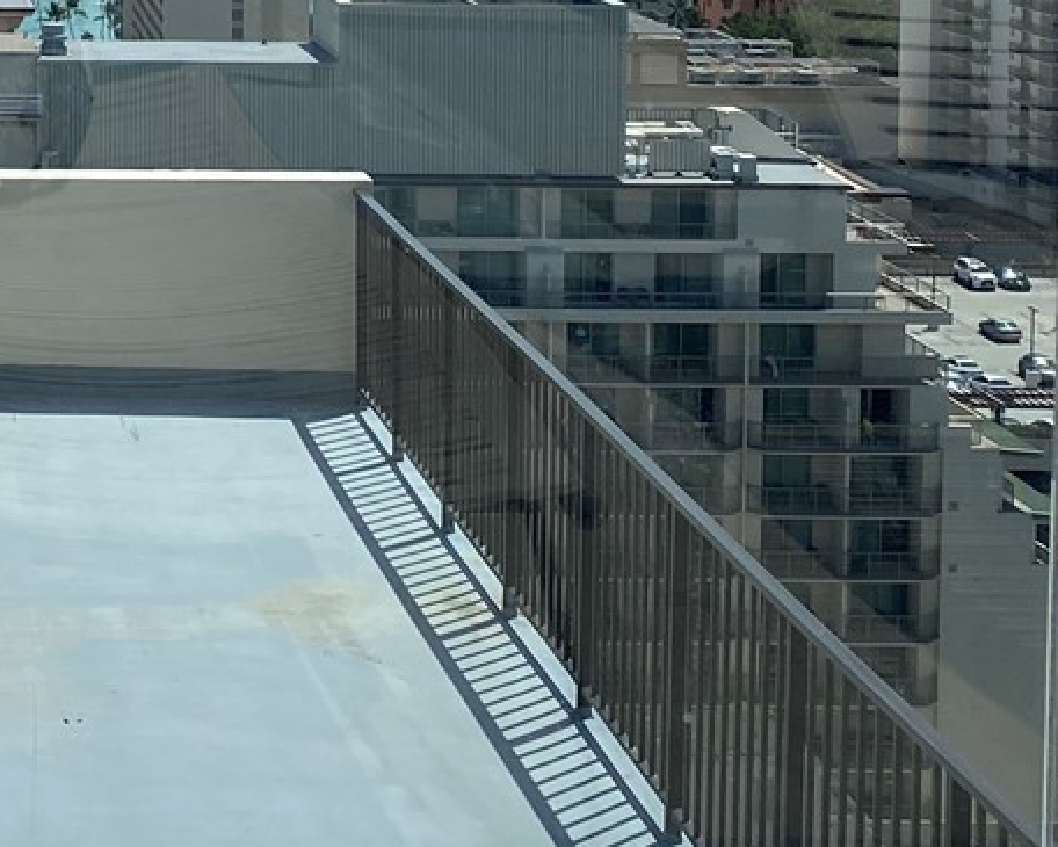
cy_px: -116
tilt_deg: -3.8
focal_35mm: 89
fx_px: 2787
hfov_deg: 20.1
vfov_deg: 16.7
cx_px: -218
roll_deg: -0.4
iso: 32
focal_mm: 4.25
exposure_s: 1/6410
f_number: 1.8
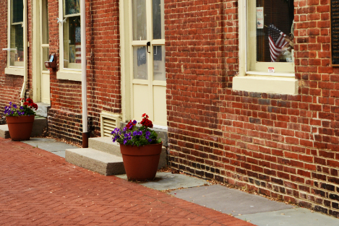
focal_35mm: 81
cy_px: 34
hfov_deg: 25.1
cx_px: 171
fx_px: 763
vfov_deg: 16.7
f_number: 5.6
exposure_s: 1/320
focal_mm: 38
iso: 250
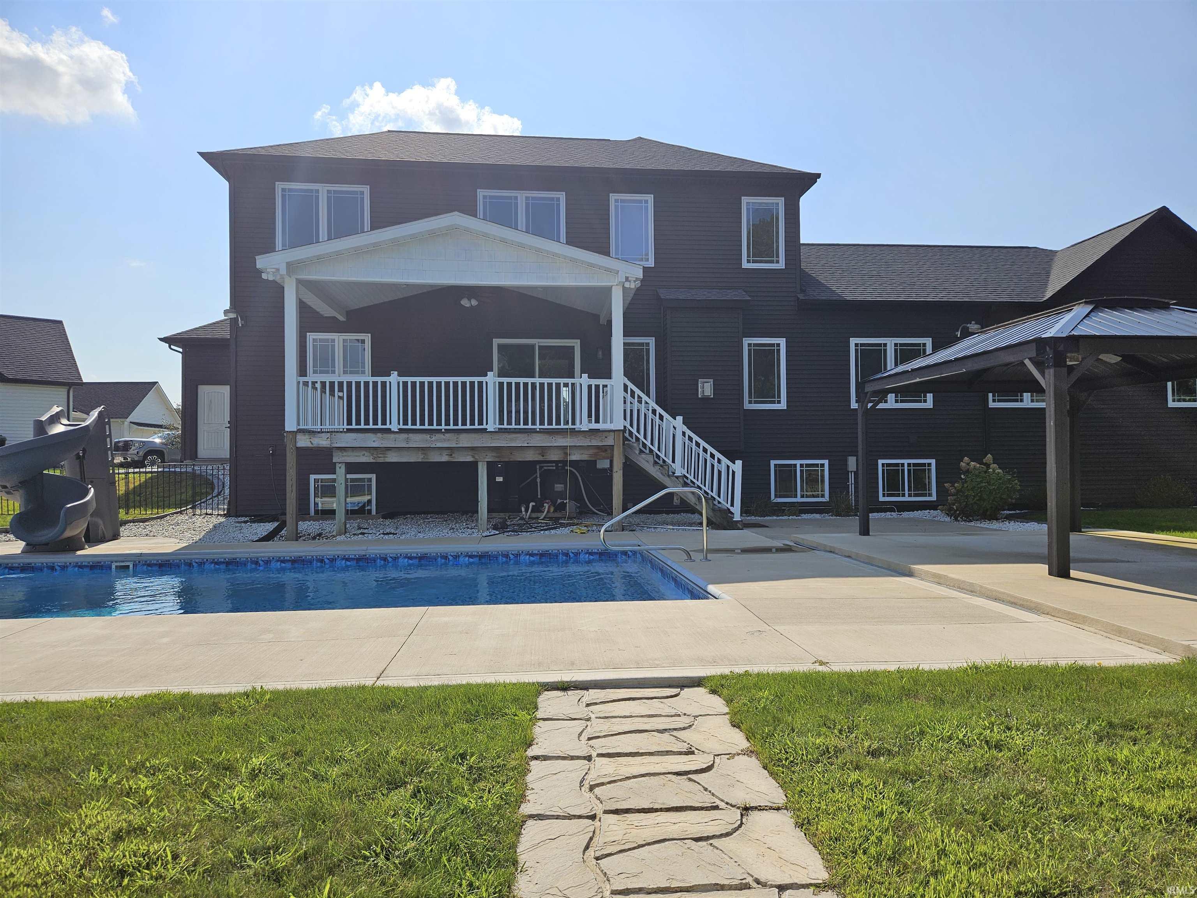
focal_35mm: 23
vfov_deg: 58.9
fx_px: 795
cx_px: 598
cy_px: 449
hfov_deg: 73.9
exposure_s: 1/3075
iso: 25
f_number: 1.8
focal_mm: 5.4
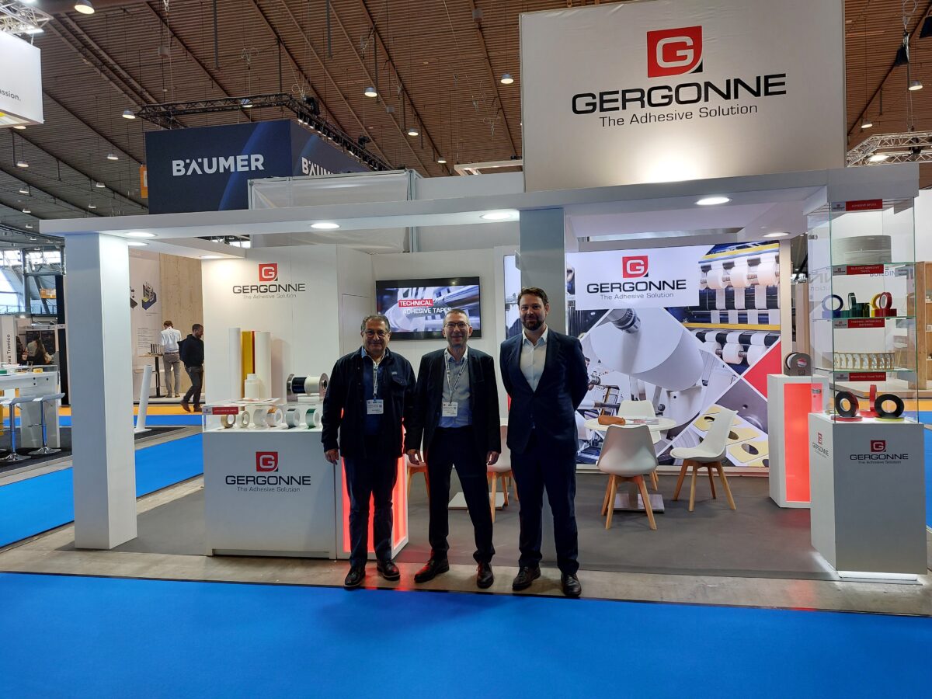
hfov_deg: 69.4
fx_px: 673
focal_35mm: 25
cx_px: 466
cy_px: 350
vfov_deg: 54.9
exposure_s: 1/50
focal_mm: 5.23
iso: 40
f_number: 1.8
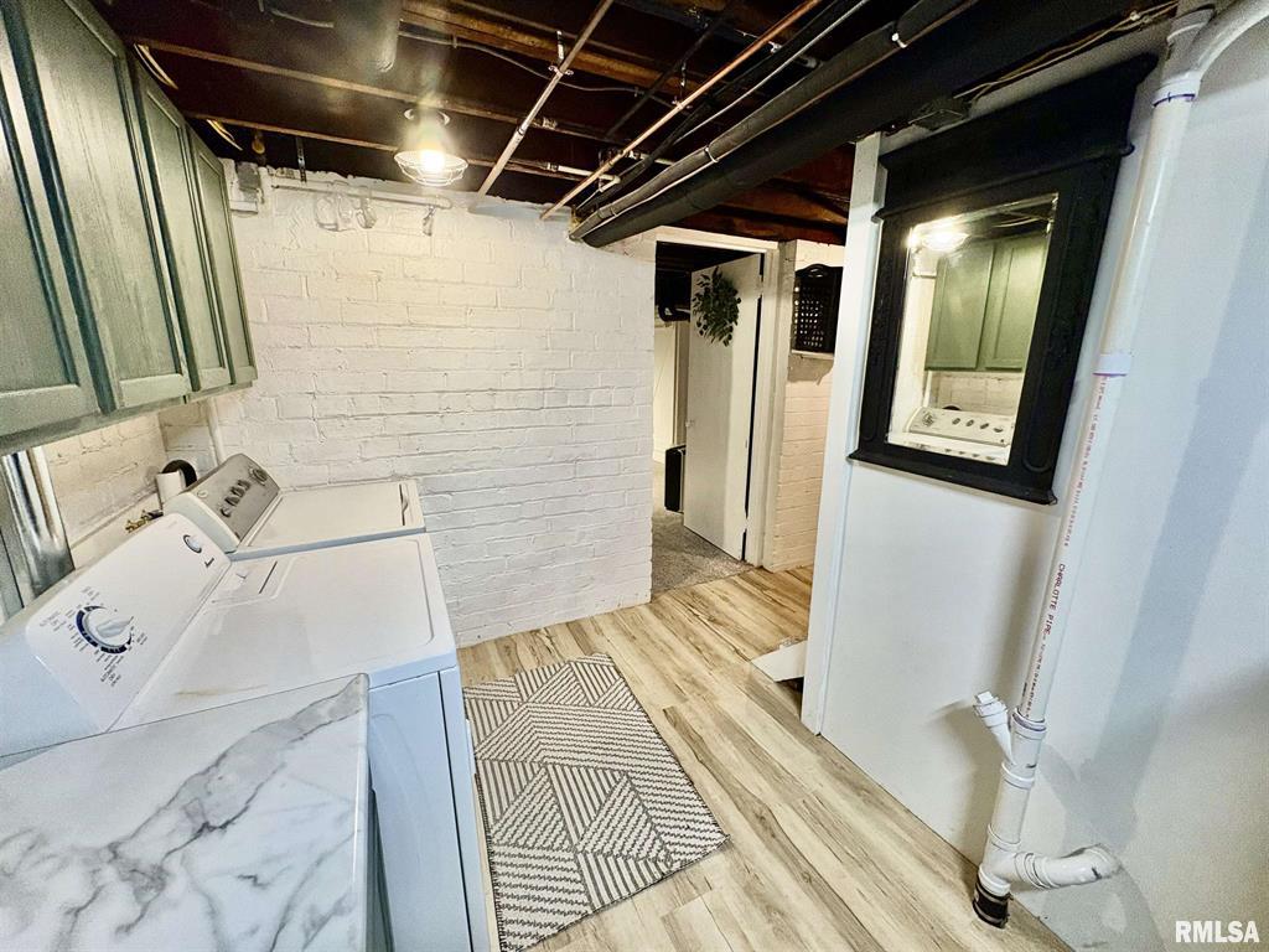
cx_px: 634
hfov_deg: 102.1
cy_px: 476
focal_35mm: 14
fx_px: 513
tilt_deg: -13.5
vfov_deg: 85.7
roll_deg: -0.5
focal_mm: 2.22
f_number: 2.2
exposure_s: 1/60
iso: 320
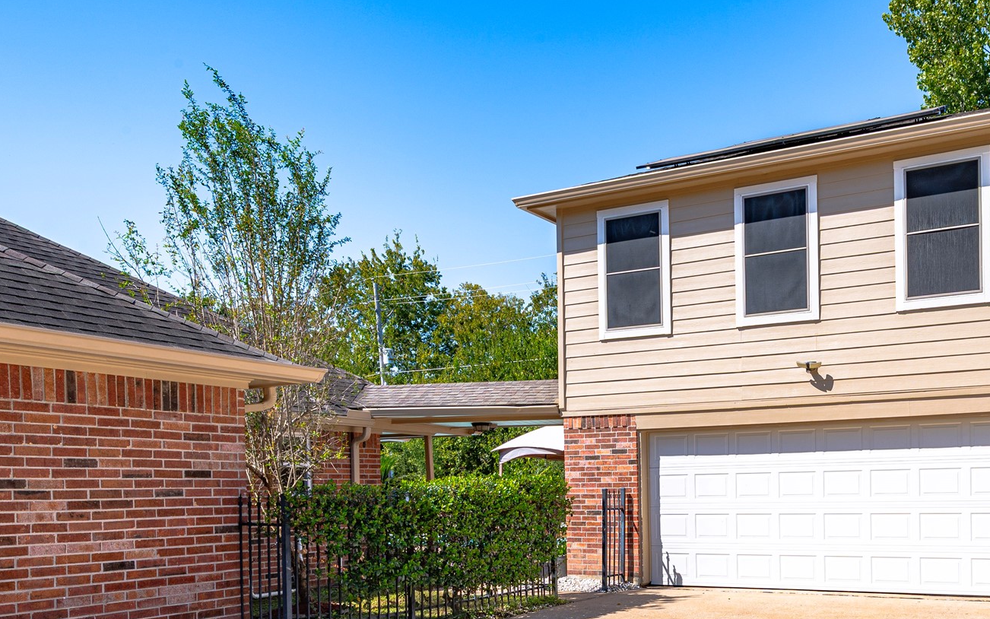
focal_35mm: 34
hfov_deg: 55.3
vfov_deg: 35.9
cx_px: 677
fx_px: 917
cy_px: 505
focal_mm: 20
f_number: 13
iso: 125
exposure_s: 1/160
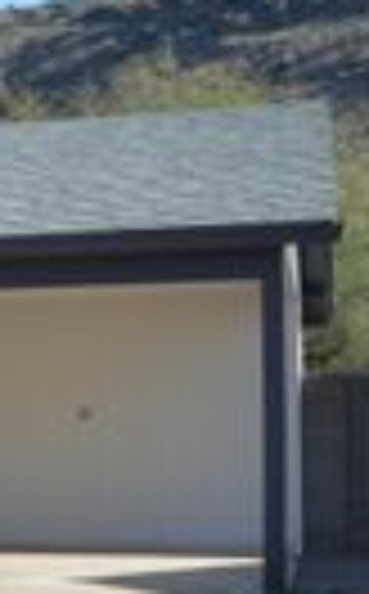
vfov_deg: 17.9
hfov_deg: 9.5
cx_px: -626
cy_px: 468
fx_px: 1875
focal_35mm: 116
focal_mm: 20
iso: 100
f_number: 7.1
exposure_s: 1/200
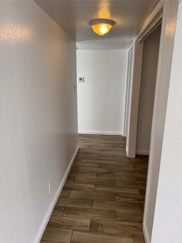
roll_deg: -0.4
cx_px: 91
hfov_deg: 56.8
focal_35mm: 24
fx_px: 168
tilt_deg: -13.6
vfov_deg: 71.6
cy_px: 122
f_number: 1.78
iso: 160
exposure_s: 1/120
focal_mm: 6.76
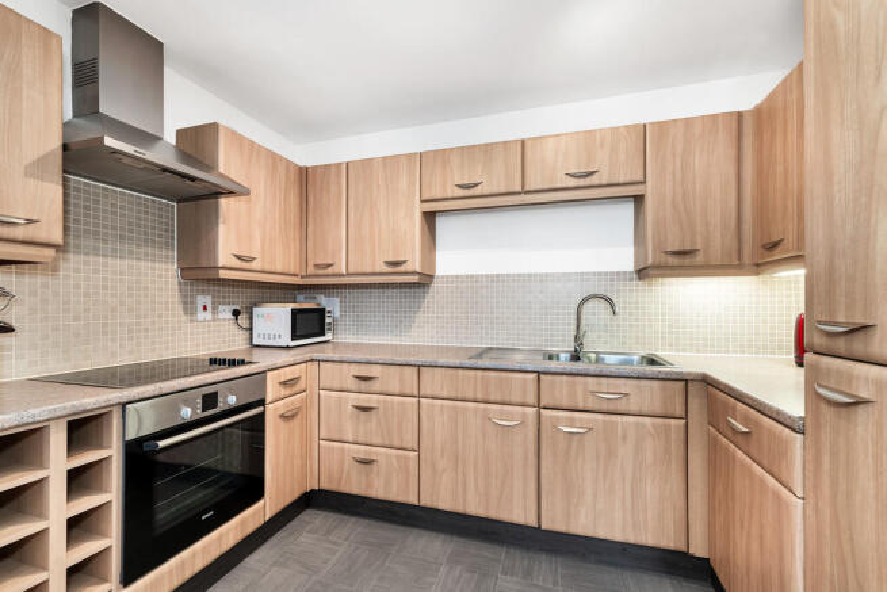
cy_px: 296
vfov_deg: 78.1
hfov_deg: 101.1
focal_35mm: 15
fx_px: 365
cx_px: 444
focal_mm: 14.8
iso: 320
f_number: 6.3
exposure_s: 1/3
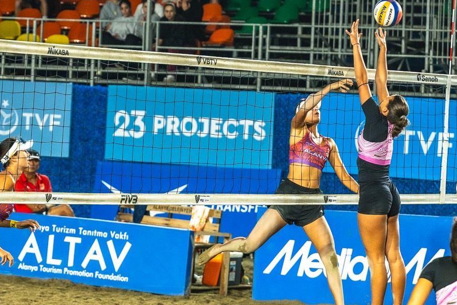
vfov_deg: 6.5
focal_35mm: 213
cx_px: 253
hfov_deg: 9.7
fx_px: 2704
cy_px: 161
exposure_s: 1/800
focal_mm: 98
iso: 800
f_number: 3.2
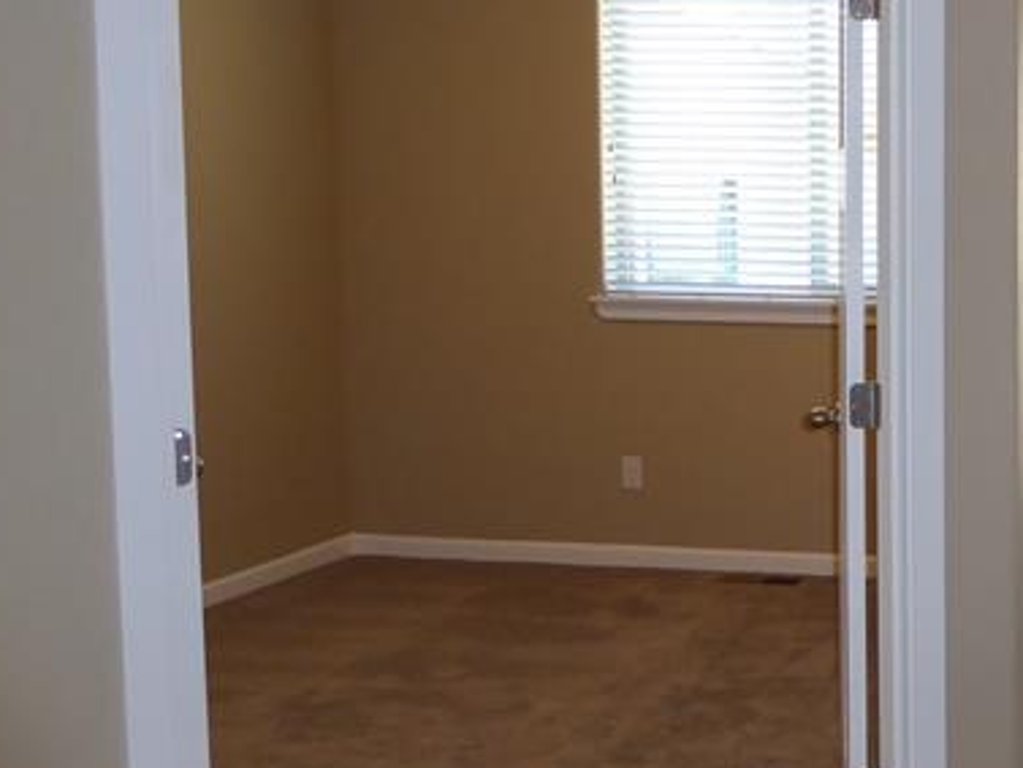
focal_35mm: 58
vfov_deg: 25.2
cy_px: 341
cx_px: 1199
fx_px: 1715
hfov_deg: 29.1
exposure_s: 1/60
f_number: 3.3
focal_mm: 4.3
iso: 320
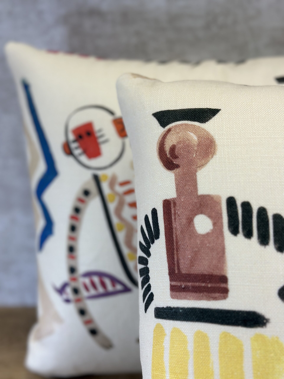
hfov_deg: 30.3
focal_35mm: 48
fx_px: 525
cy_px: 190
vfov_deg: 39.7
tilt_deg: -18.0
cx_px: 142
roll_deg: +3.0
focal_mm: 6.86
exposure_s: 1/234
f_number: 1.78
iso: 80
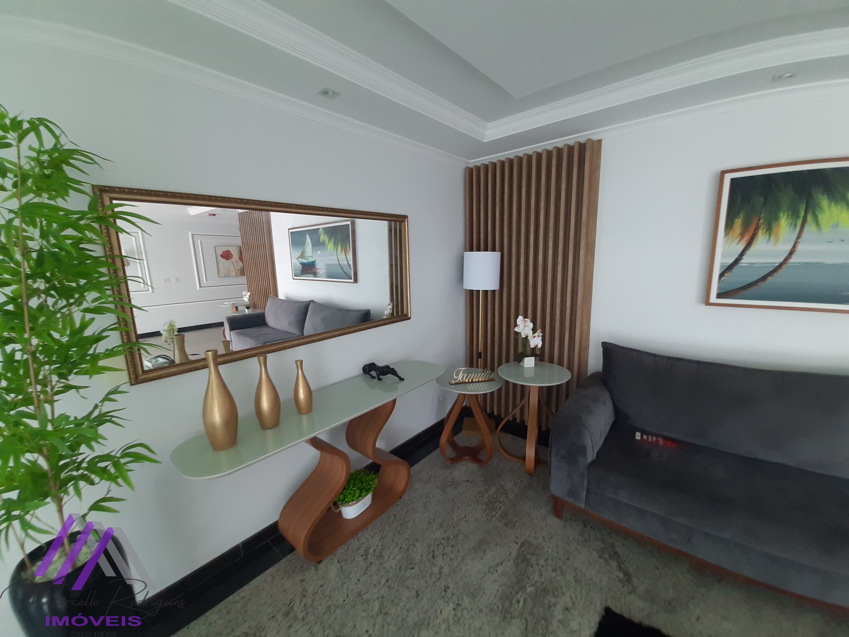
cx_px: 424
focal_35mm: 13
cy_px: 318
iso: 125
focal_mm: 1.42
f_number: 2.2
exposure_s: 1/40
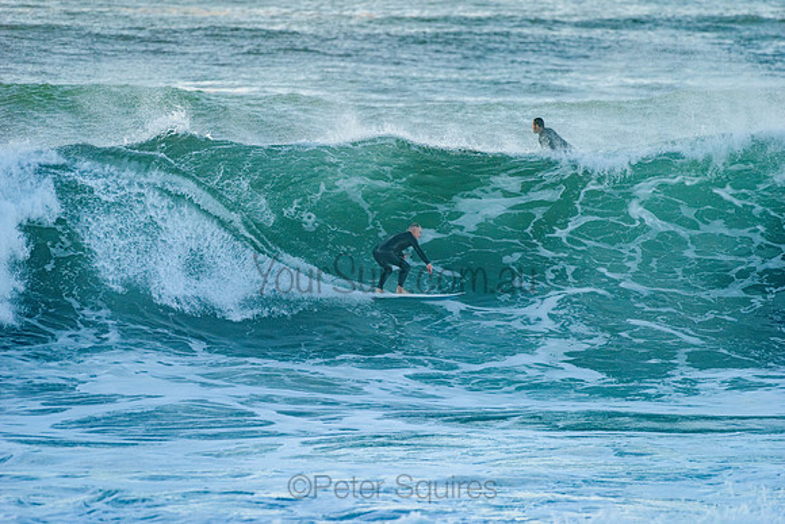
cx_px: 392
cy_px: 262
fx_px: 10905
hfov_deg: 4.1
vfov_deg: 2.8
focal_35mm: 500
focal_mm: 500
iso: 640
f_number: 5.6
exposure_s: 1/1600
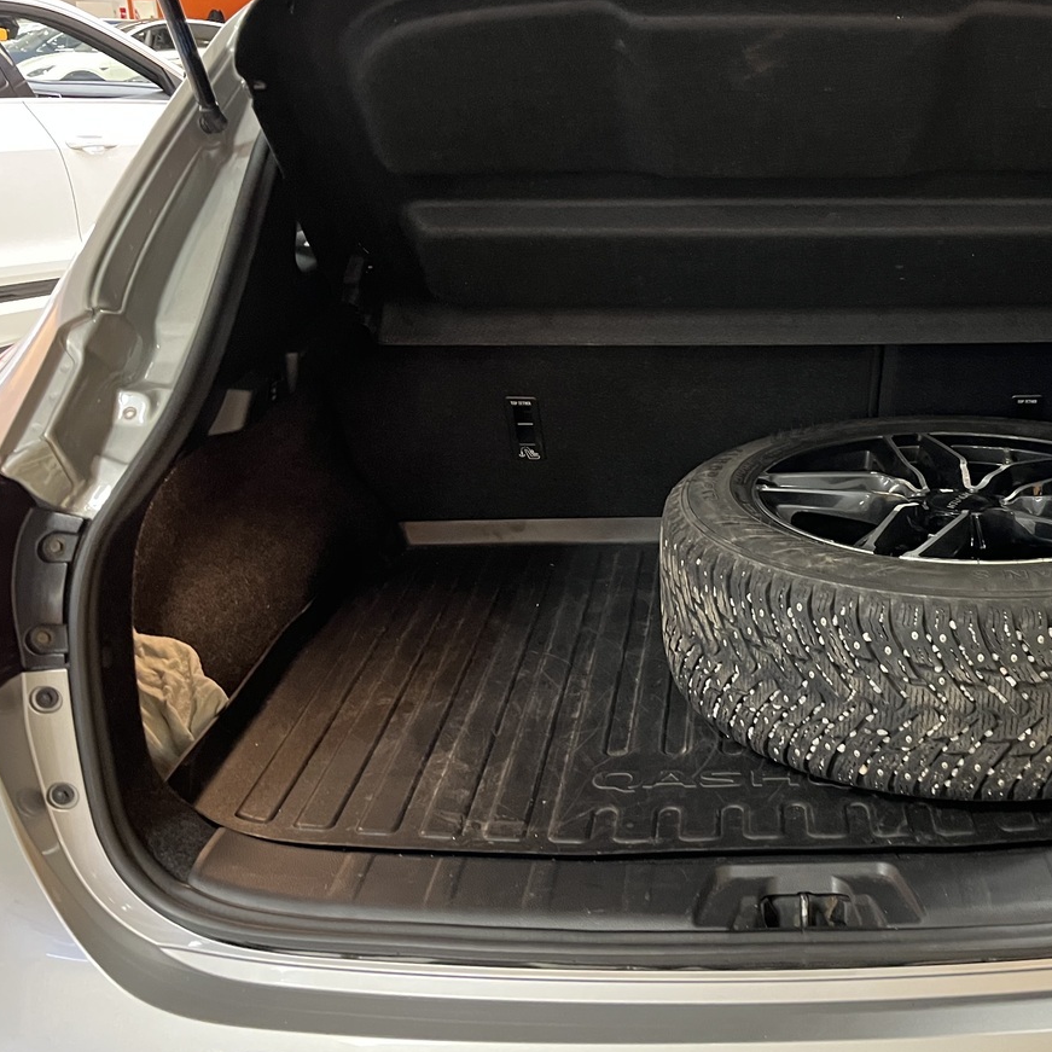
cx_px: 800
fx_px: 1307
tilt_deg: -19.7
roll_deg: -0.4
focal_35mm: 38
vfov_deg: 43.8
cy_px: 464
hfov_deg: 42.4
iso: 500
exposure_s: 1/25
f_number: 1.6
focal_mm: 5.1
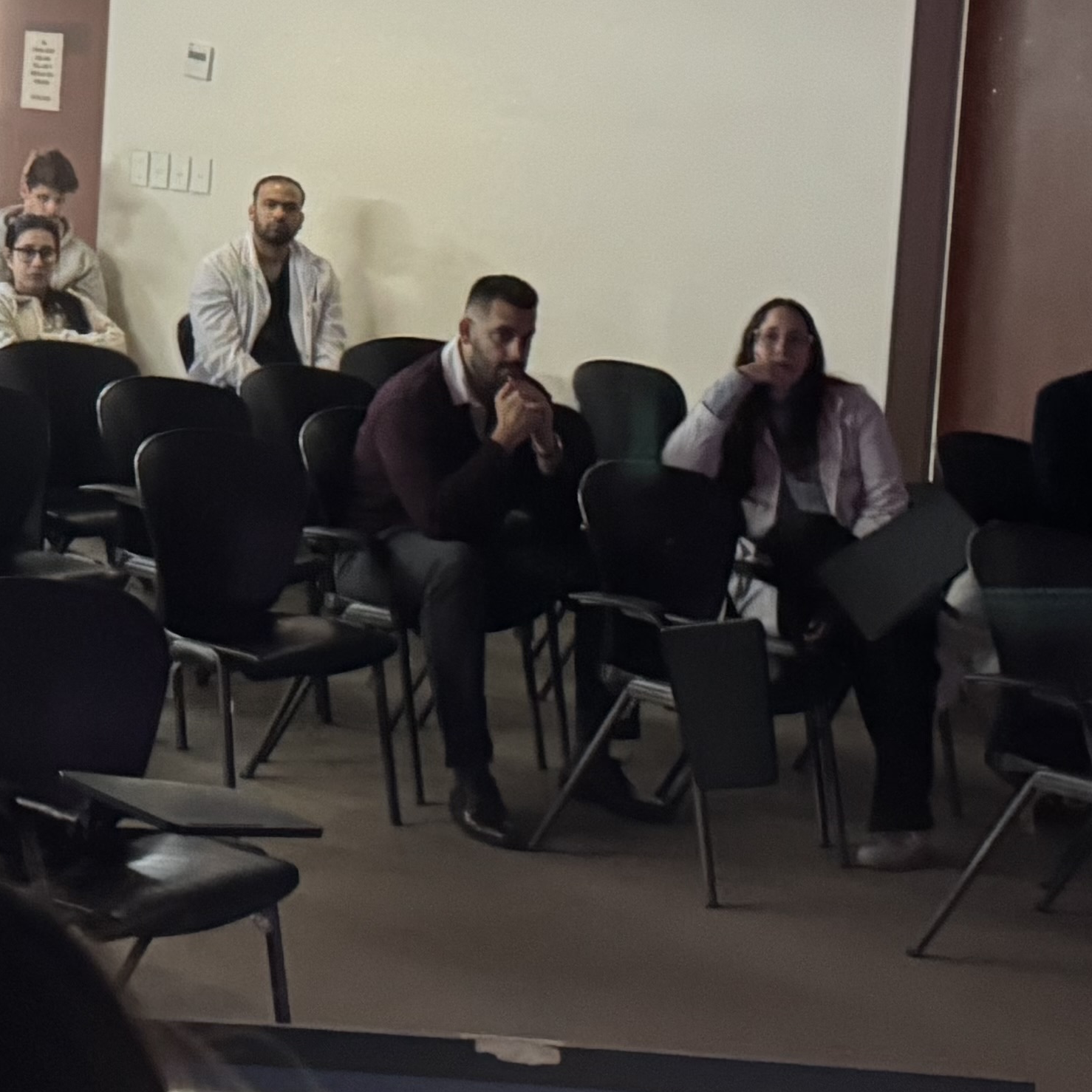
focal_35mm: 82
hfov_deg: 21.0
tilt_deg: -3.7
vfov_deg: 20.8
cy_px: 175
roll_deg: -4.8
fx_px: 2927
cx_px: 313
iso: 800
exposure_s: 1/40
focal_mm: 6.76
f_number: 1.78
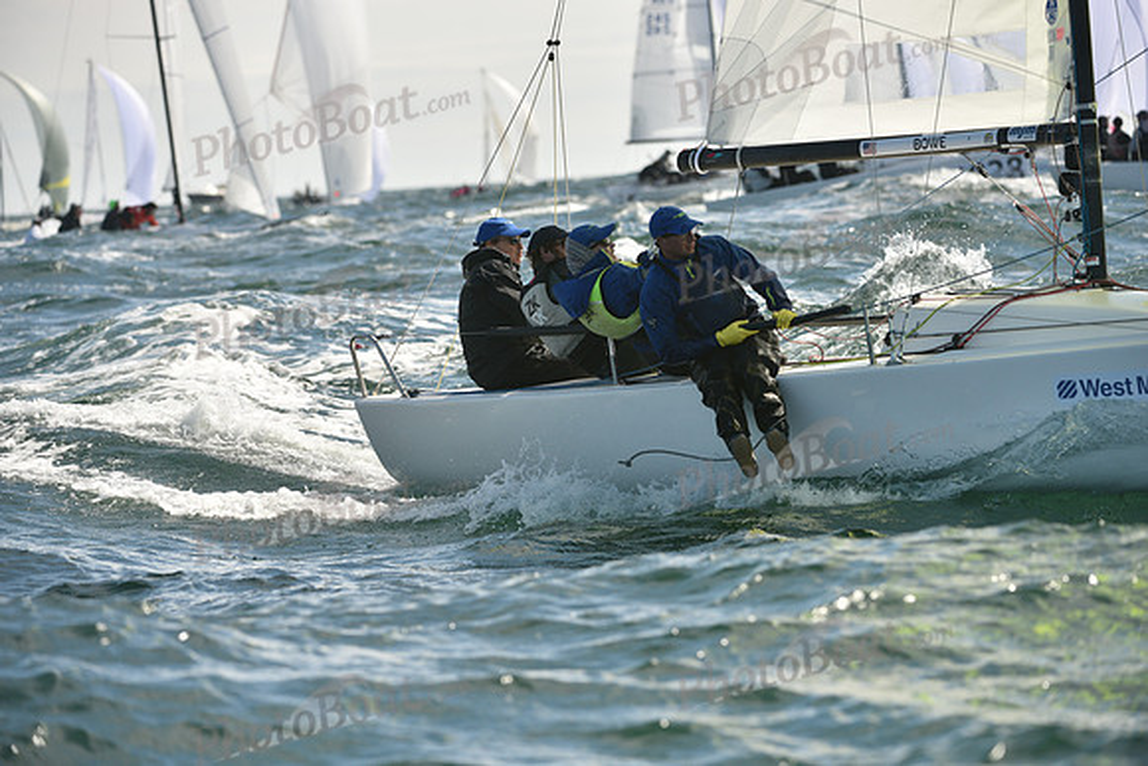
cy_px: 383
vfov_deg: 6.2
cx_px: 574
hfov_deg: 9.4
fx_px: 7017
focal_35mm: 220
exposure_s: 1/1250
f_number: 5
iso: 250
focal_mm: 220
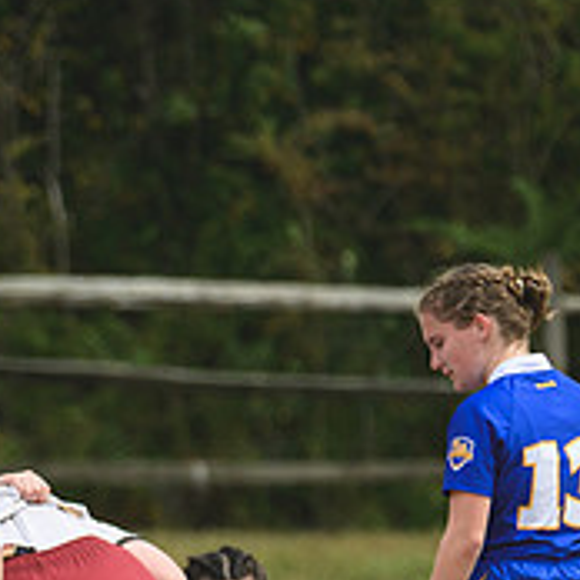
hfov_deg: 1.2
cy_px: 490
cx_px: -150
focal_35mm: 1445
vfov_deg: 1.2
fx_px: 27392
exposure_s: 1/1000
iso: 250
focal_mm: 340
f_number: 6
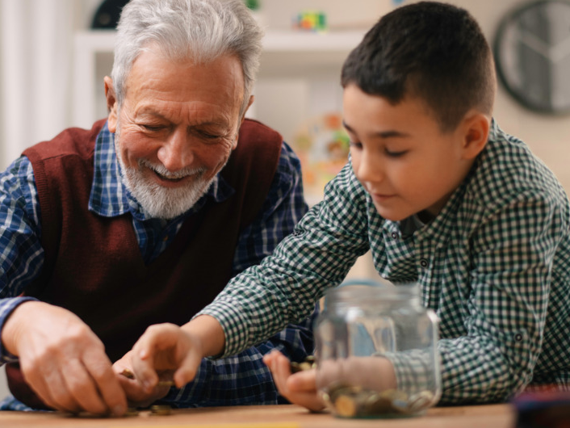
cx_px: 195
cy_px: 196
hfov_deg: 24.6
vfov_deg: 18.7
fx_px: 1301
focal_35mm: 79
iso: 400
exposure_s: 1/200
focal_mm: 58
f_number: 2
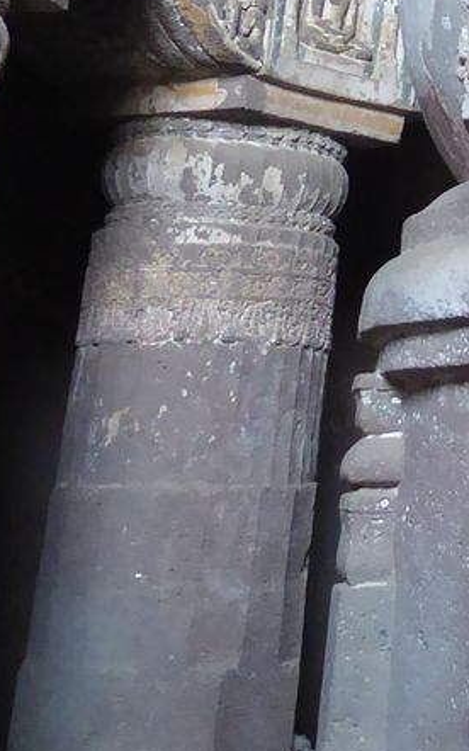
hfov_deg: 12.0
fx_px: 1965
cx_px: 974
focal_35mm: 96
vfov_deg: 19.8
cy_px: -245
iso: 400
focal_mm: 4.3
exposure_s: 1/25
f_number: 3.3
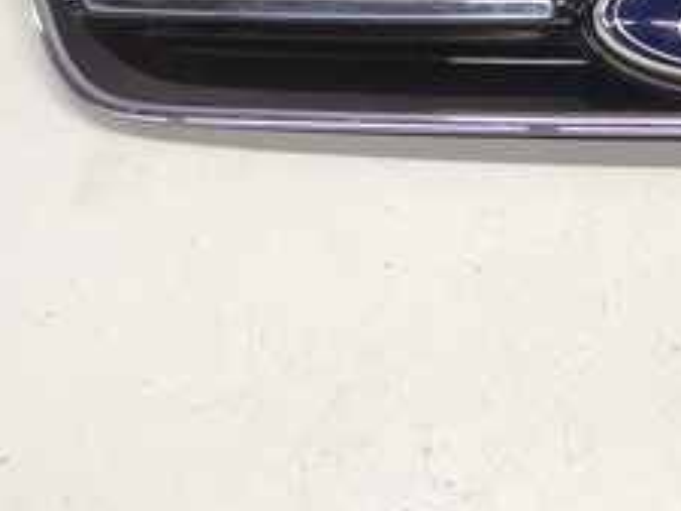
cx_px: 796
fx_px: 1398
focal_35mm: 71
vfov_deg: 19.2
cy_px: -157
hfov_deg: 25.0
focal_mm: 5.43
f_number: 1.89
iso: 156
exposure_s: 1/100
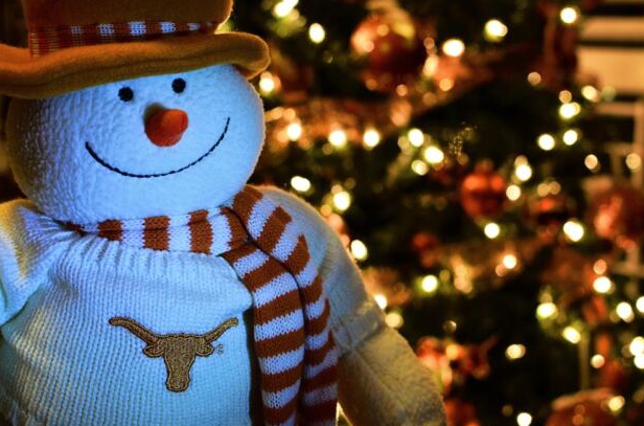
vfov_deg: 24.7
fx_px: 973
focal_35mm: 55
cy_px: 219
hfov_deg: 36.6
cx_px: 314
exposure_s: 1/20
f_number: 3.5
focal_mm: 35
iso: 800
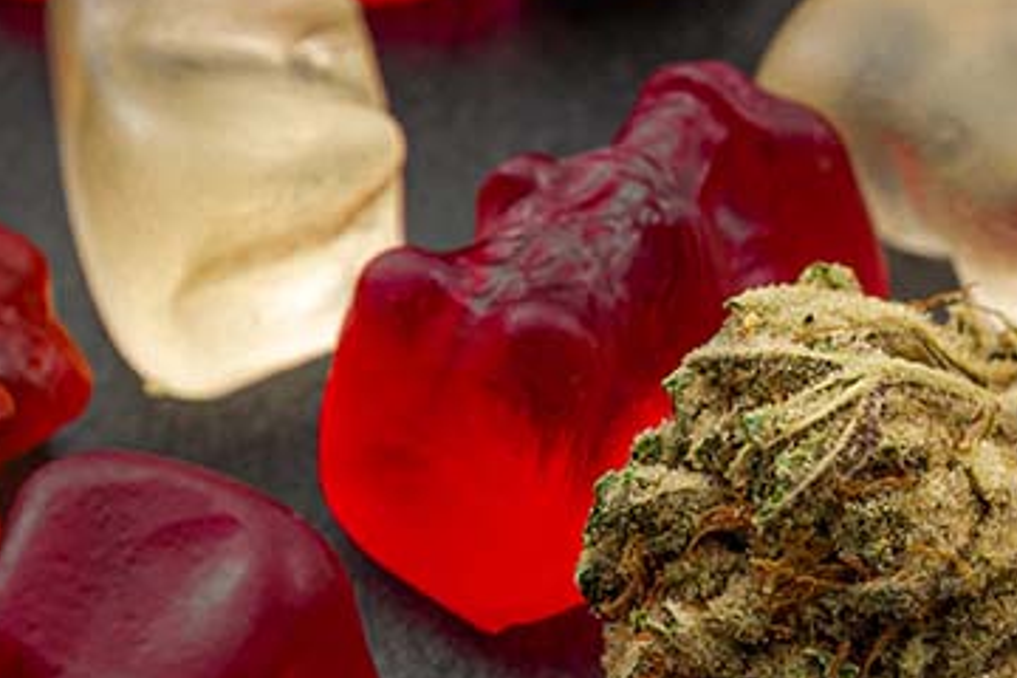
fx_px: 5650
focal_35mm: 200
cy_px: 542
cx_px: 938
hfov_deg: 10.2
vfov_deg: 6.9
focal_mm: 48
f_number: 11
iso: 100
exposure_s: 1/160
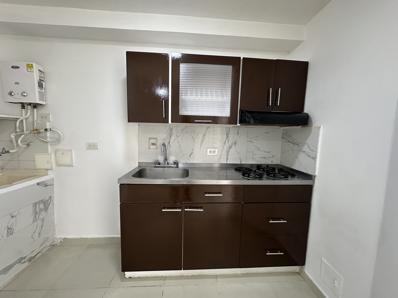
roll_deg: -2.2
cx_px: 199
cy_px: 149
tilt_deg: -6.1
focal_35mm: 14
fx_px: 161
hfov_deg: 102.1
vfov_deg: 85.7
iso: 200
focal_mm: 2.22
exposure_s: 1/120
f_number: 2.2
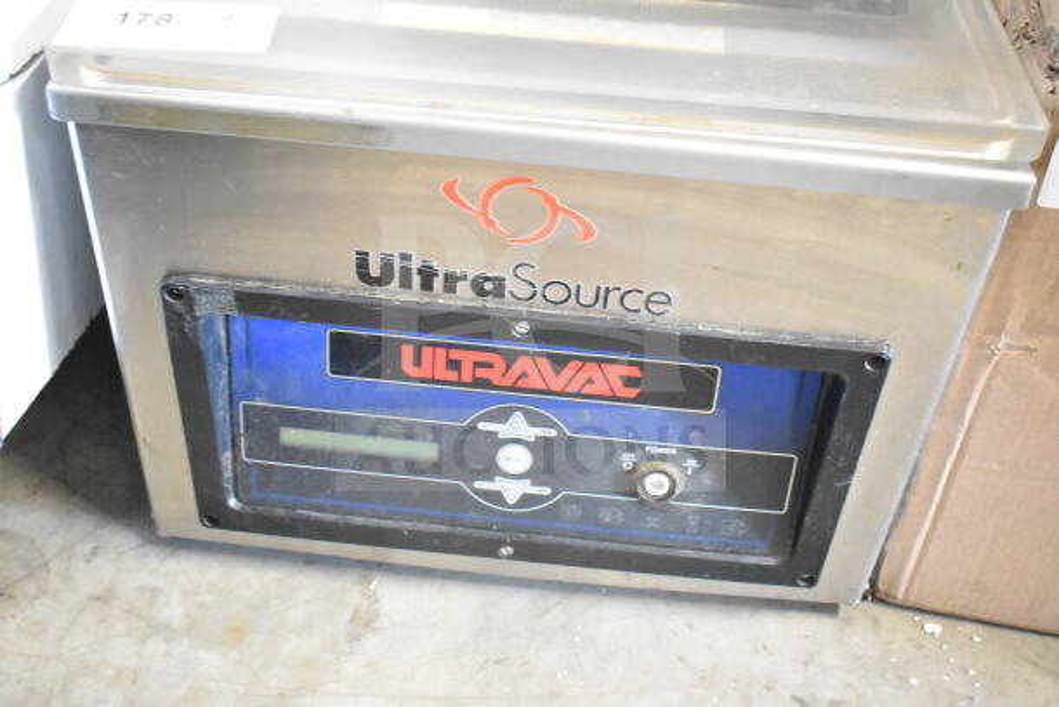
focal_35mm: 40
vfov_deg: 33.0
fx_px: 1192
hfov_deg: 47.9
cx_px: 530
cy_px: 354
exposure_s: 1/40
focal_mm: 27
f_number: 4
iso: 12800
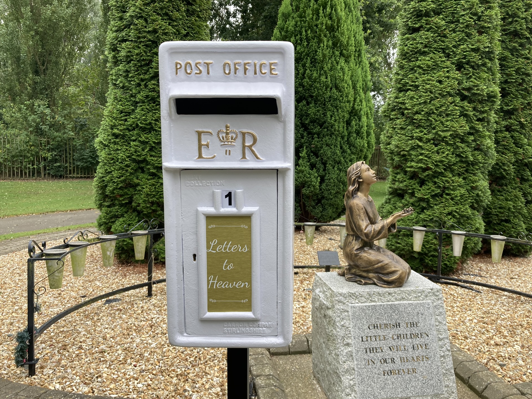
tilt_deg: -5.9
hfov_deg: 59.9
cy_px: 198
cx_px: 275
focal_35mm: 30
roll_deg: -1.8
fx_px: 461
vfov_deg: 46.8
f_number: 1.8
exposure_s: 1/365
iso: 20
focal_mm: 3.99
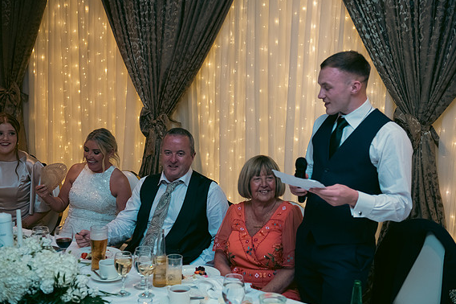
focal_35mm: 46
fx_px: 582
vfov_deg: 29.2
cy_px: 153
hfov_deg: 42.8
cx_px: 225
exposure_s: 1/160
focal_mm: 45
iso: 800
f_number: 3.5
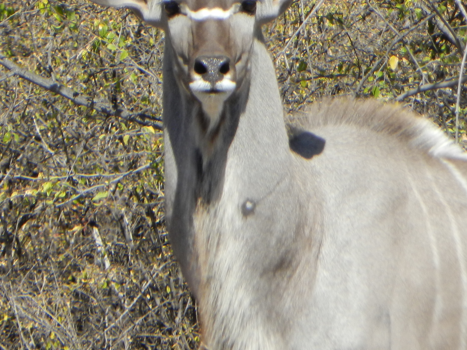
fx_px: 16674
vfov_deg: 1.2
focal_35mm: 1236
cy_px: 24
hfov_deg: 1.6
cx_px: 341
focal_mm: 102.8
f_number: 5.7
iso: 160
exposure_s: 1/500
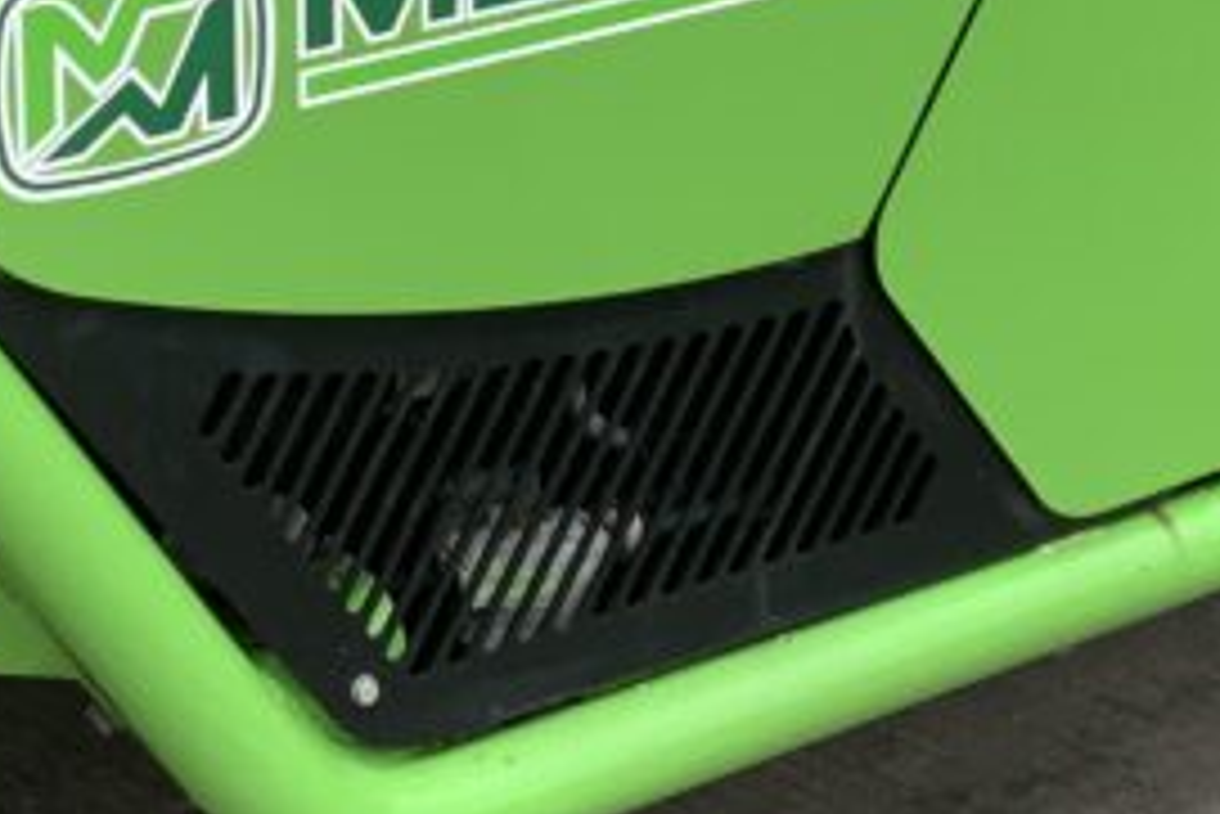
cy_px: -184
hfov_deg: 17.9
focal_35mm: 114
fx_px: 3865
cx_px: 725
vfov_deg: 11.8
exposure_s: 1/1121
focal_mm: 3
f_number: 1.8
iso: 16
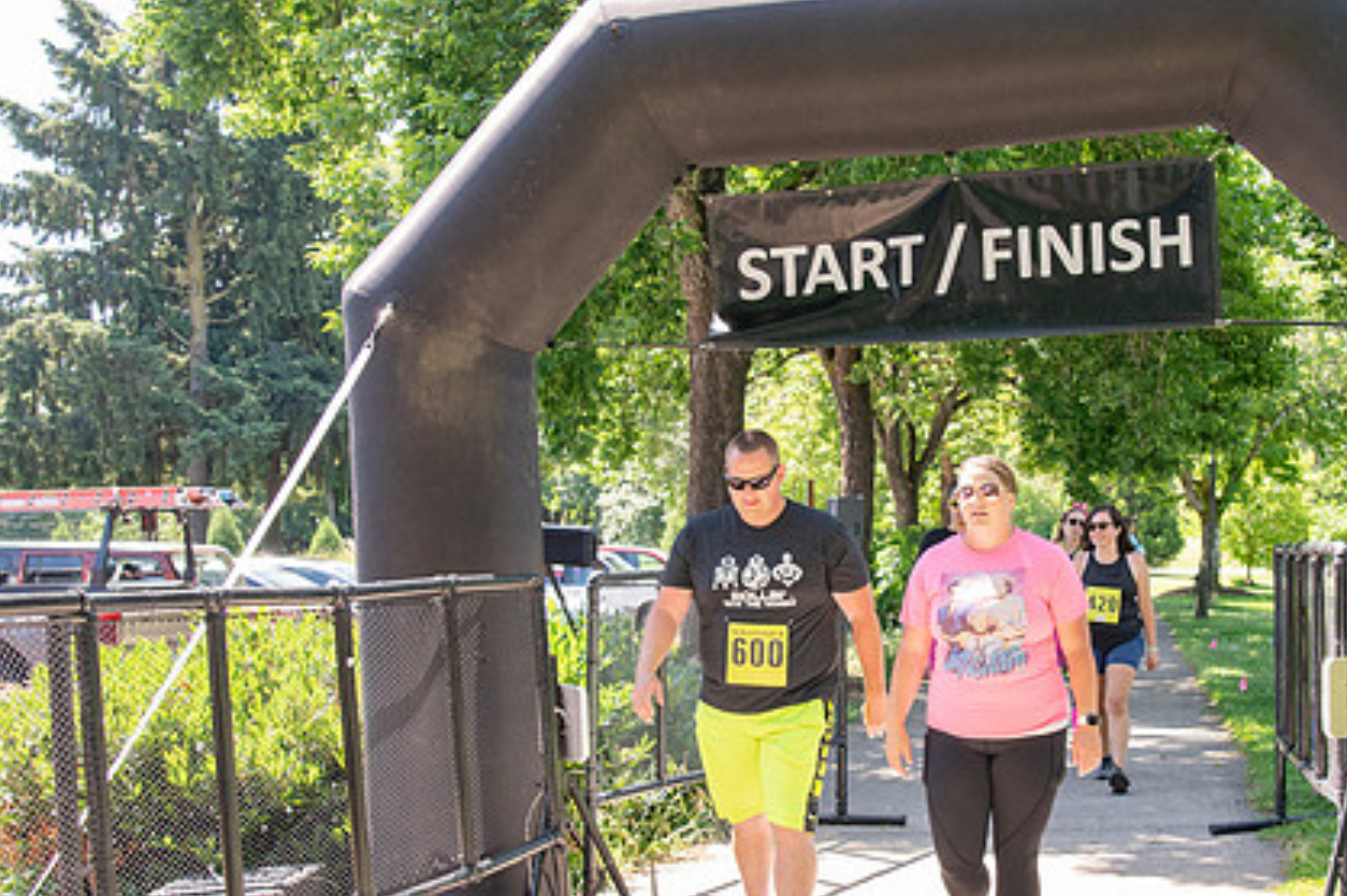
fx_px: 1869
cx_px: 883
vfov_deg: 26.9
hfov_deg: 39.2
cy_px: 545
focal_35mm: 50
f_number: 4
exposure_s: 1/400
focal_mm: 24
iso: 500
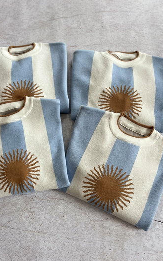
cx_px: 67
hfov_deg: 44.3
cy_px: 131
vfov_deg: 66.5
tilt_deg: -74.7
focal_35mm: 28
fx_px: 199
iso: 50
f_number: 1.6
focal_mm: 5.1
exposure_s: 1/100
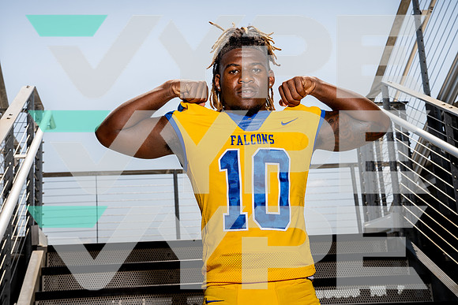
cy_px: 137
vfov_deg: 24.5
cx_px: 199
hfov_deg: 36.0
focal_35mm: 55
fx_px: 703
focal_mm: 48
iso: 100
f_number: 8
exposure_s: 1/250
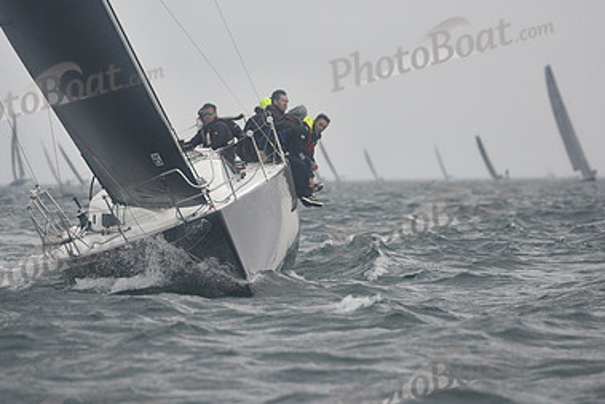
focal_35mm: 306
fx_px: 5144
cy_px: 156
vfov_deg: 4.5
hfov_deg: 6.7
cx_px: 247
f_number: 3.5
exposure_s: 1/640
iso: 400
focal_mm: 200
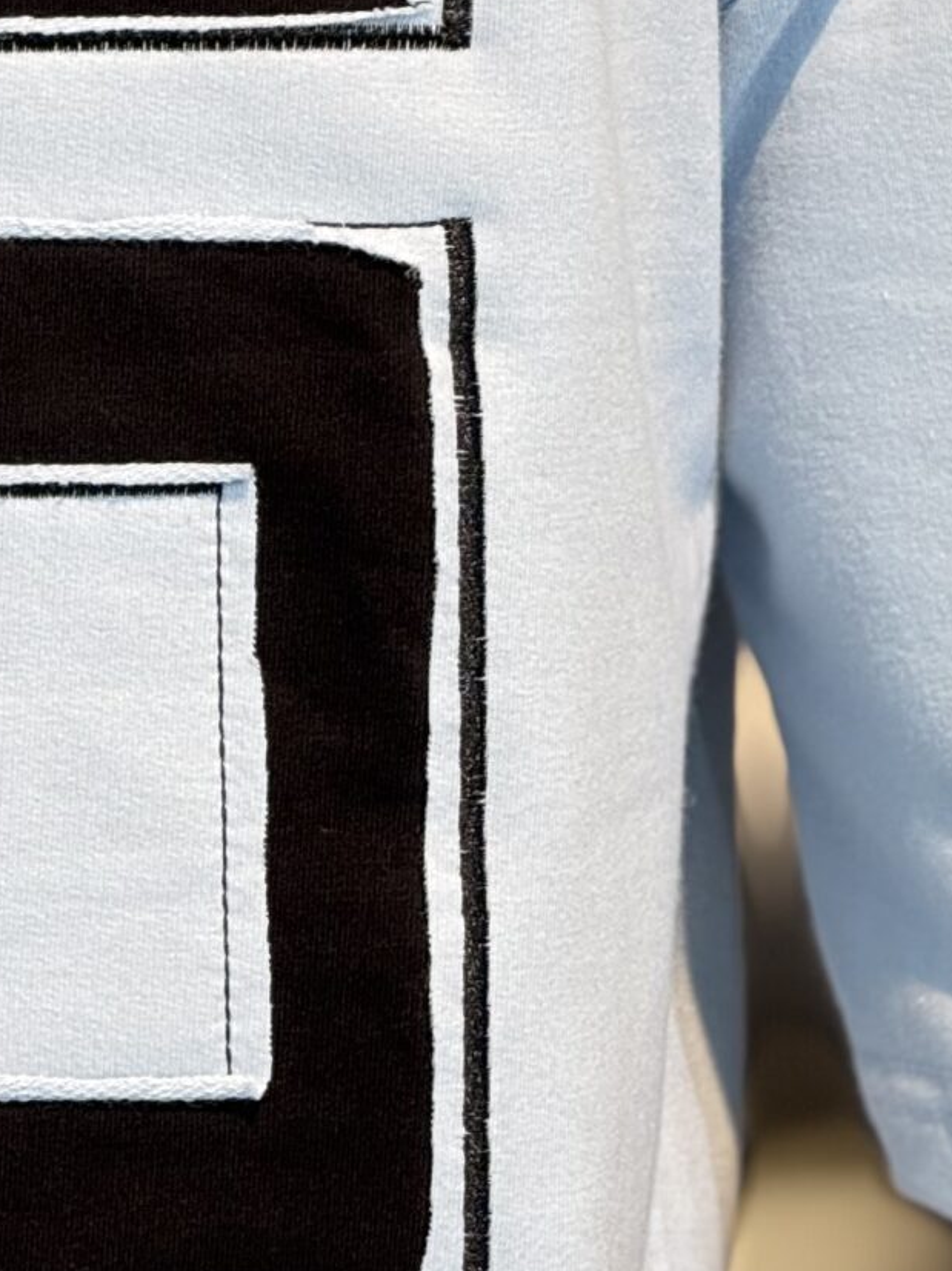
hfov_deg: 4.0
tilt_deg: -4.6
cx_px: 126
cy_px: 400
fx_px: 13648
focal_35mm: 372
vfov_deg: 5.3
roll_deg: -0.4
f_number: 2.8
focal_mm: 15.66
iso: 125
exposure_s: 1/100
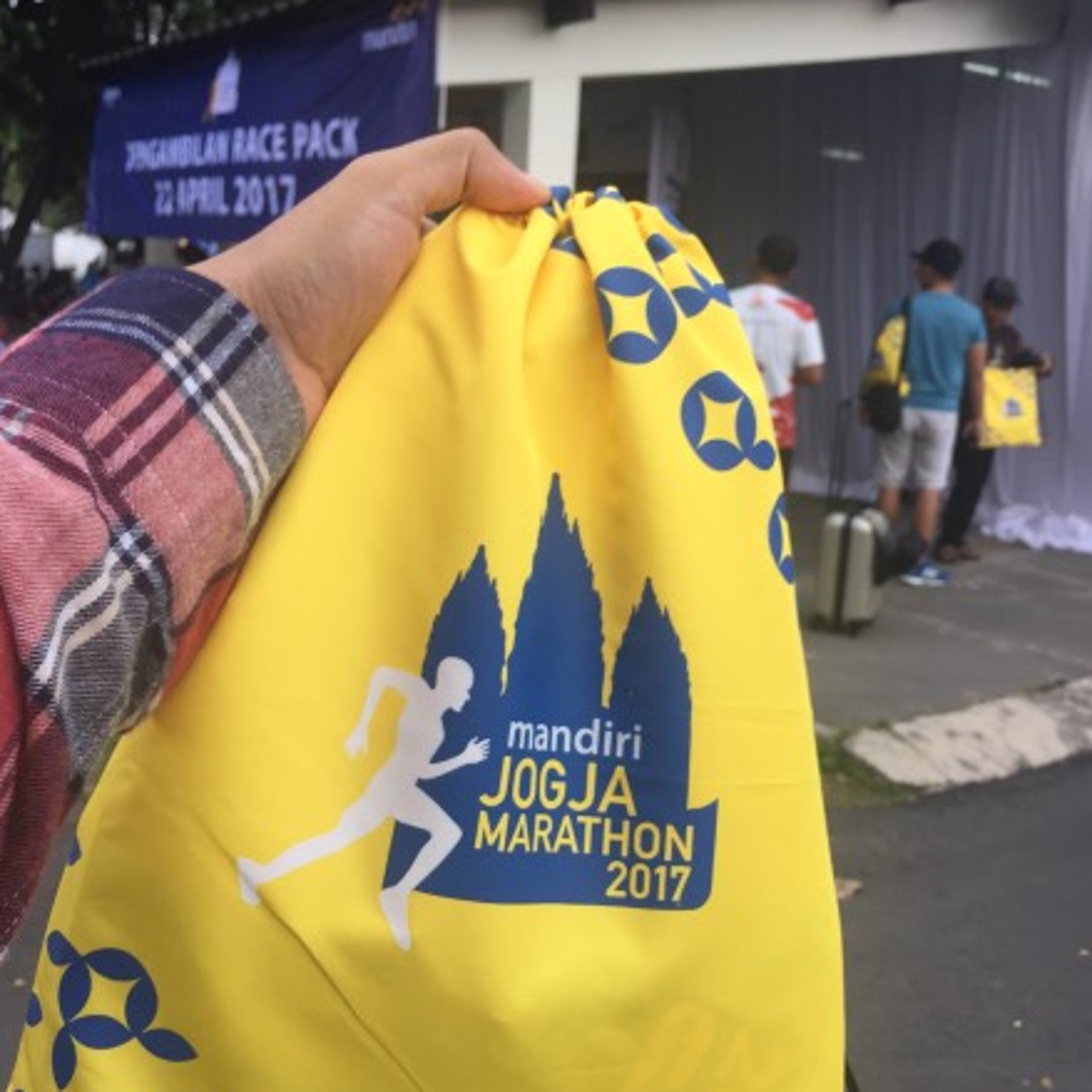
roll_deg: -2.9
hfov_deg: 47.2
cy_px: 599
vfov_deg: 47.2
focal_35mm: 35
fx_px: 1249
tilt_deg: -13.8
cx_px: 542
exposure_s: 1/109
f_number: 2.2
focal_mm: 4.15
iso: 32
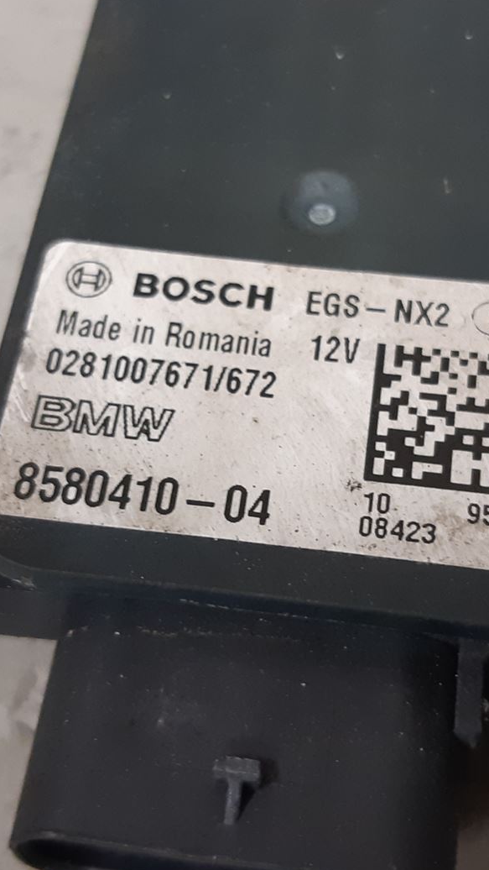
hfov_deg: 21.5
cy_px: 411
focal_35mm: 56
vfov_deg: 37.2
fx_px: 1290
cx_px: 266
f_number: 1.7
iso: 200
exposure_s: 1/50
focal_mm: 3.93
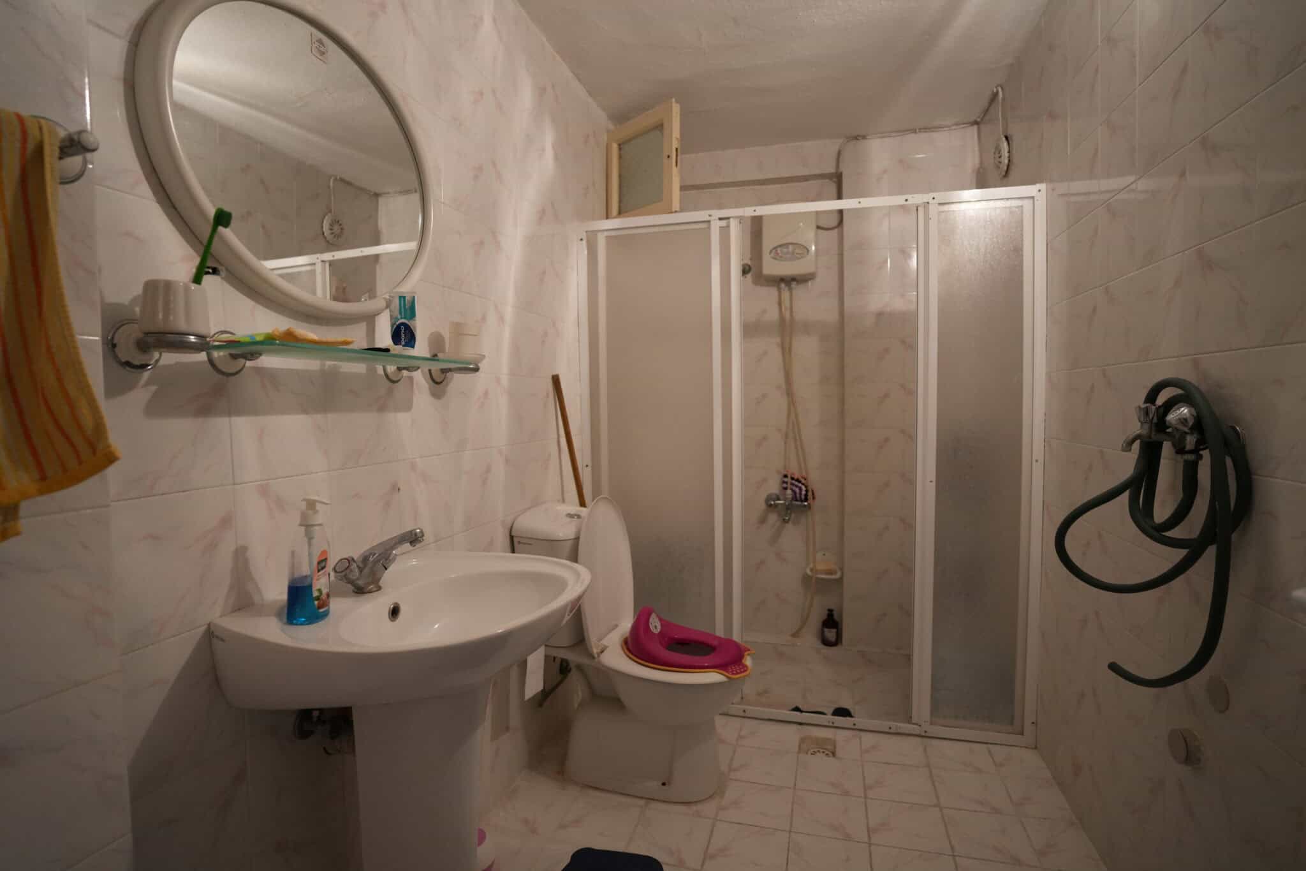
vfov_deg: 70.4
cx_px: 653
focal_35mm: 17
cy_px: 436
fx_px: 617
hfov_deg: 93.3
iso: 2000
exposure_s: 1/160
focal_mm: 17
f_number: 2.8
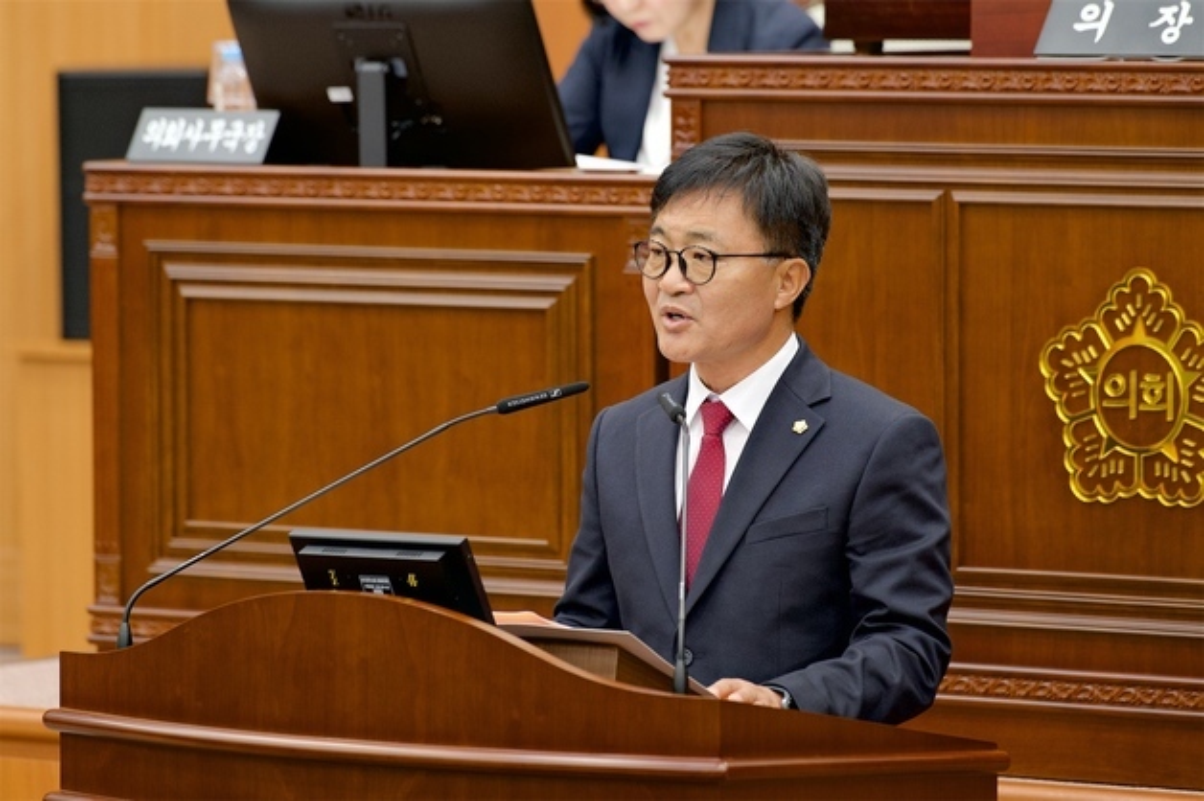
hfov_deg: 10.3
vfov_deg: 6.9
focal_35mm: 200
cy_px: 400
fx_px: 6685
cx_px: 602
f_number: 4
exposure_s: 1/125
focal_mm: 200
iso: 900
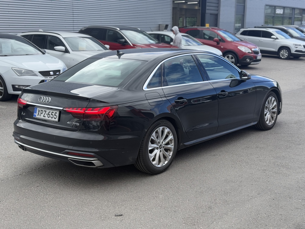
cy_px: 114
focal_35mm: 48
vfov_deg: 30.3
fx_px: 423
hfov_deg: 39.7
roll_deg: -0.8
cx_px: 152
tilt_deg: -11.2
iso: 80
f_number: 1.78
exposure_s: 1/1116
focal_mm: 6.76
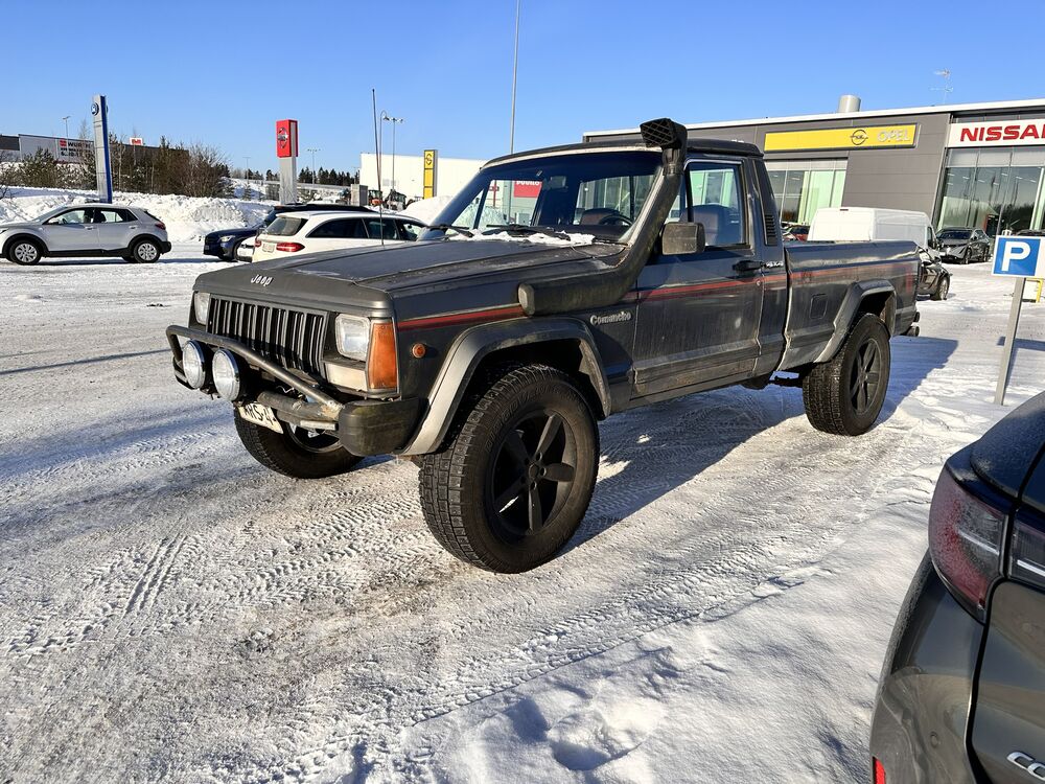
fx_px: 725
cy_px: 392
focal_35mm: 24
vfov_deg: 56.8
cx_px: 522
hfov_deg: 71.6
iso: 80
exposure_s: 1/5263
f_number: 1.78
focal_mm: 6.86
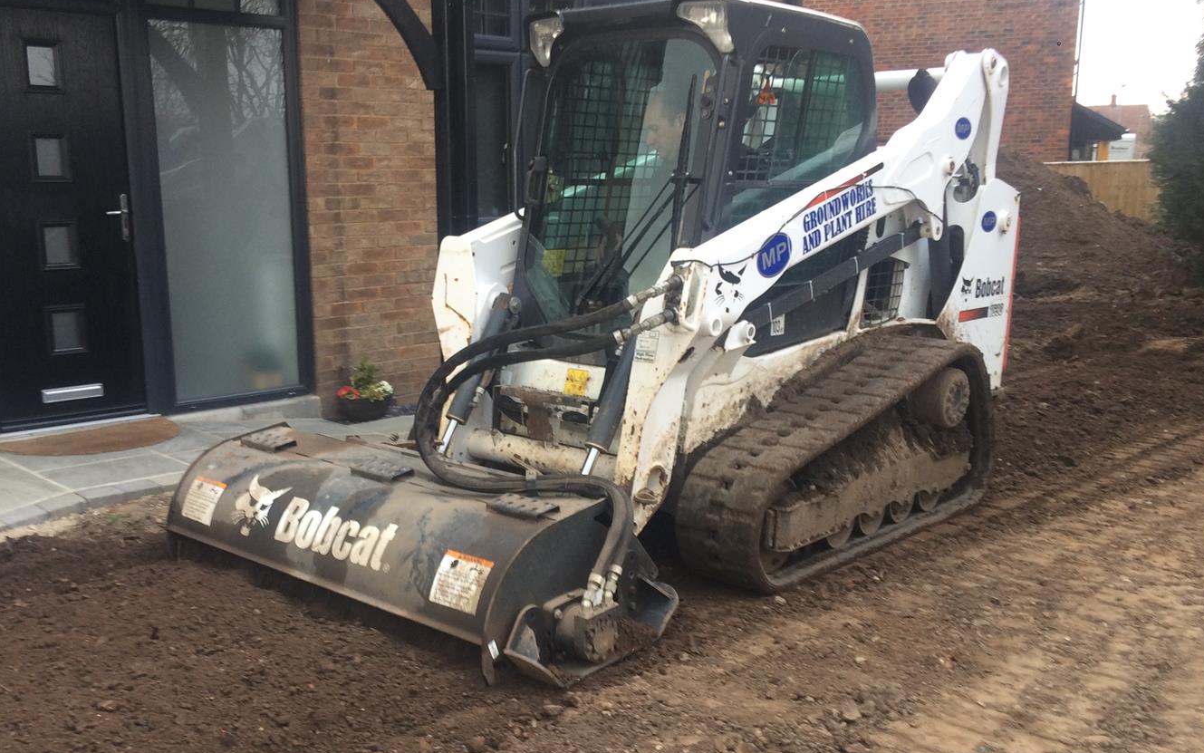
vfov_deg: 34.3
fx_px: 1214
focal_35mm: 37
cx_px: 521
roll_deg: +0.9
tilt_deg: -11.4
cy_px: 459
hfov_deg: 52.6
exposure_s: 1/50
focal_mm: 4.15
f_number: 2.2
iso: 40
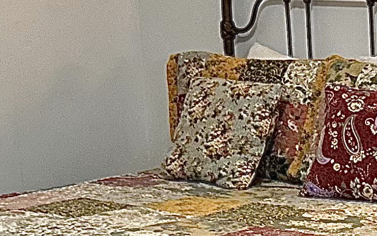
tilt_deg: -14.3
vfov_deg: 9.2
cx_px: 594
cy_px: 285
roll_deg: -1.0
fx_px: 1449
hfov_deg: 13.8
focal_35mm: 141
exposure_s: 1/60
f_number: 1.78
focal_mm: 6.86
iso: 400
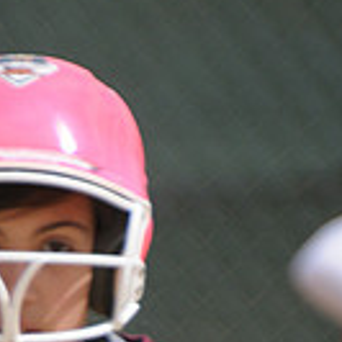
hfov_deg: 0.8
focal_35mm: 2223
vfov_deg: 0.8
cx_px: 58
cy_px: 543
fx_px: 24848
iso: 400
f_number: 4
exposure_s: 1/3200
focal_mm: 400
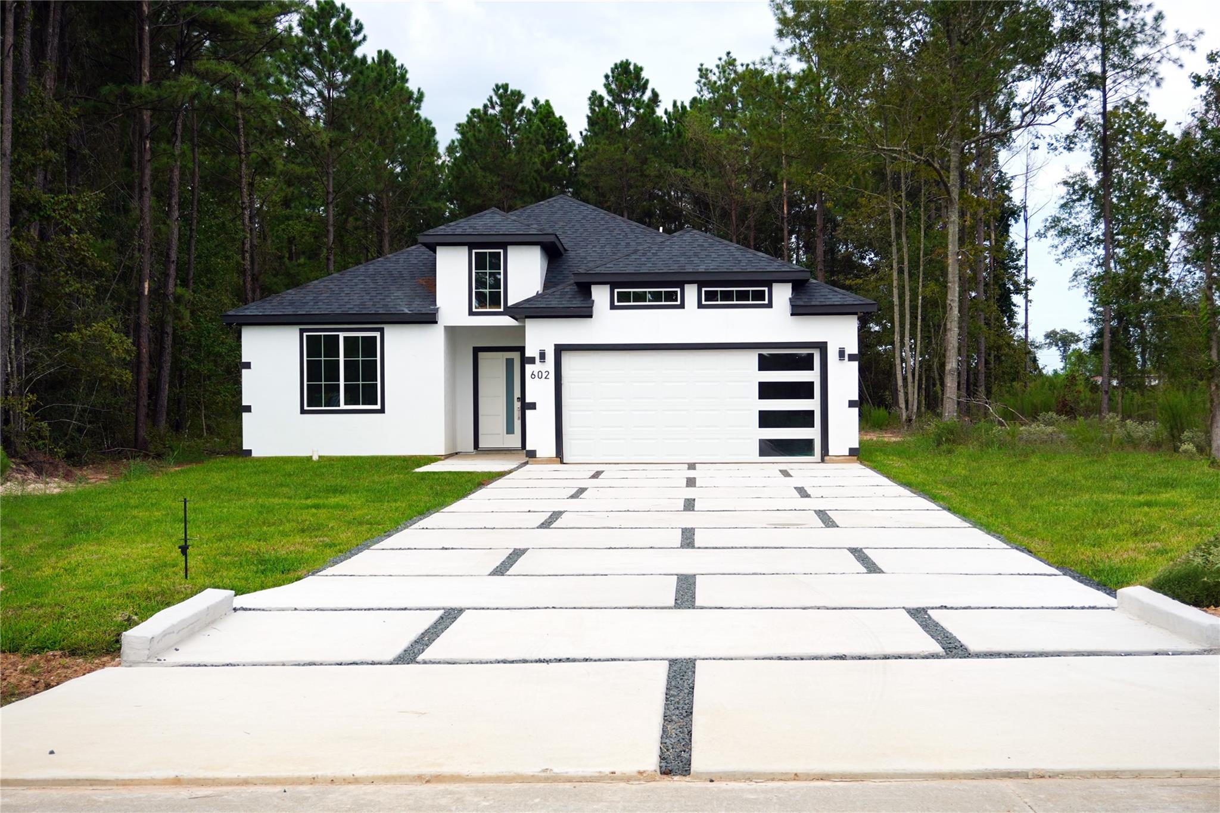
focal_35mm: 45
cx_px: 610
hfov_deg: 43.6
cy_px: 406
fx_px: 1525
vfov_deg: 29.9
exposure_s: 1/400
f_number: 5.6
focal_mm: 30
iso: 100
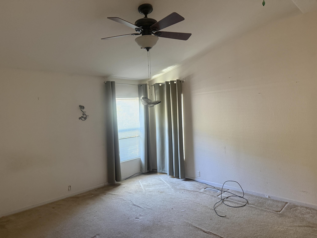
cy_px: 119
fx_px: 220
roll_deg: +2.0
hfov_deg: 71.6
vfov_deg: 56.8
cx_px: 158
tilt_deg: -2.4
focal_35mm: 24
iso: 400
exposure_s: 1/60
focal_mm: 6.76
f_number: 1.78
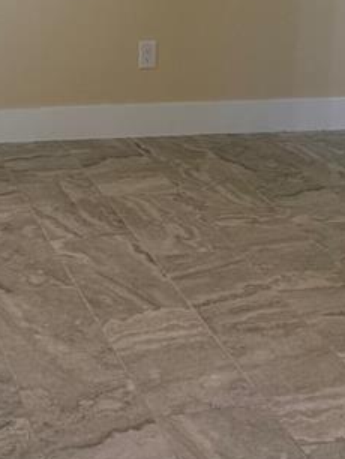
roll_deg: -3.1
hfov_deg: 15.7
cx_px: 140
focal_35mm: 94
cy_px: -12
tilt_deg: -8.6
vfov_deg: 20.1
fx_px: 1247
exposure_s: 1/180
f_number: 1.78
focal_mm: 6.76
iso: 200
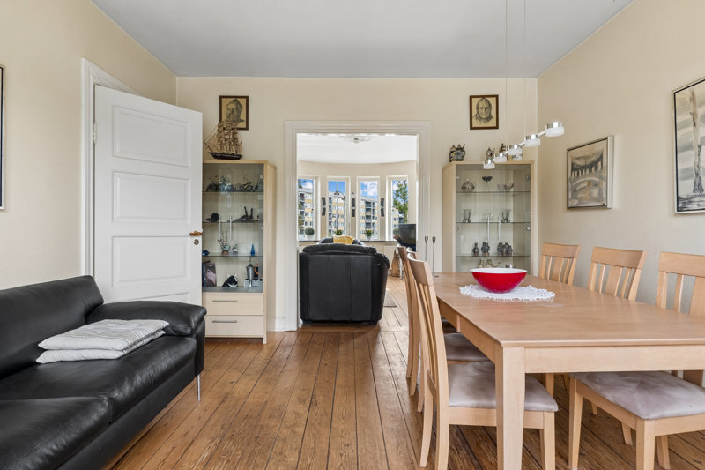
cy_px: 235
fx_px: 396
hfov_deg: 83.3
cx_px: 352
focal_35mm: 20
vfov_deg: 61.3
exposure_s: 1/15
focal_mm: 13.5
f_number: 8
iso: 200
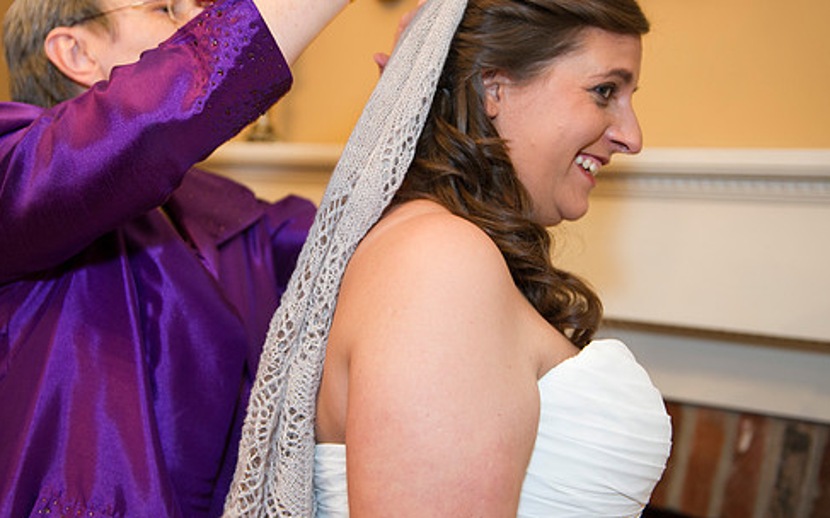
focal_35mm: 51
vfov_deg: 25.3
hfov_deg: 39.6
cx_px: 378
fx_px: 1153
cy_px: 203
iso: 800
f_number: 3.2
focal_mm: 42
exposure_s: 1/50
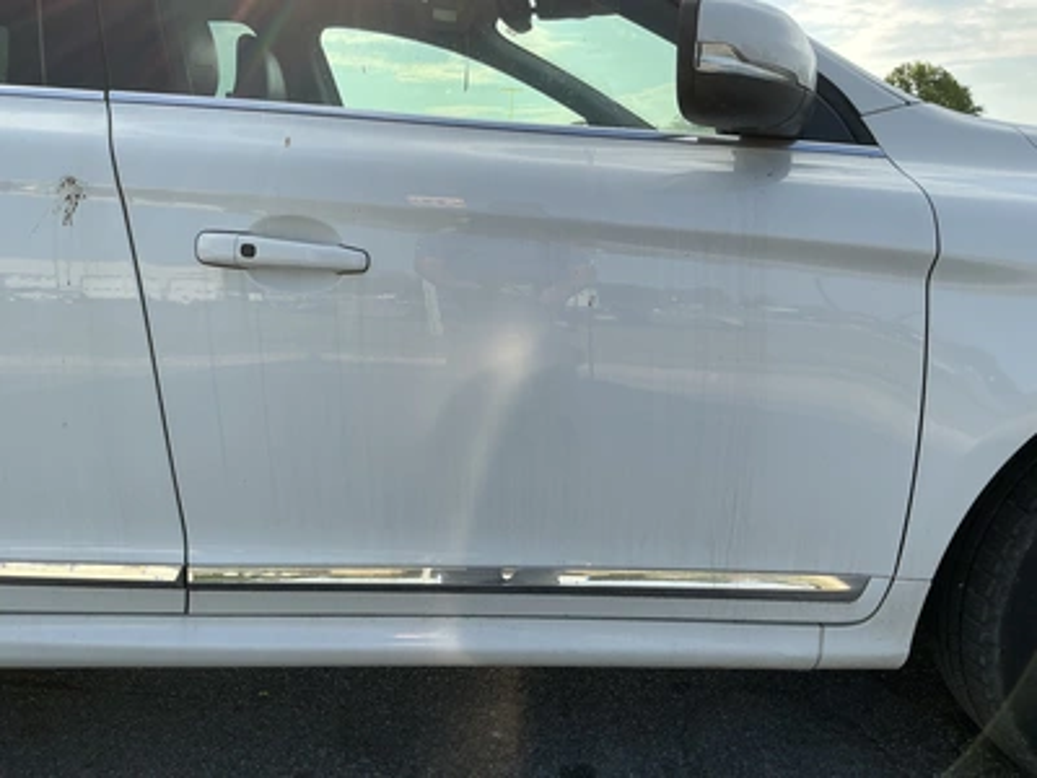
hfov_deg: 63.4
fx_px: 839
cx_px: 518
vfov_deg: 49.7
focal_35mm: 28
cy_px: 389
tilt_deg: -10.7
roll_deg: +1.5
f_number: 1.8
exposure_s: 1/997
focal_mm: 3
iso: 25
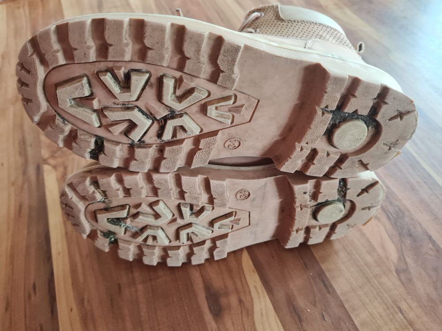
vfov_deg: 53.1
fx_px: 332
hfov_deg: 67.3
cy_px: 166
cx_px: 221
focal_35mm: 26
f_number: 1.8
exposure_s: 1/40
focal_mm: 5.4
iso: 250
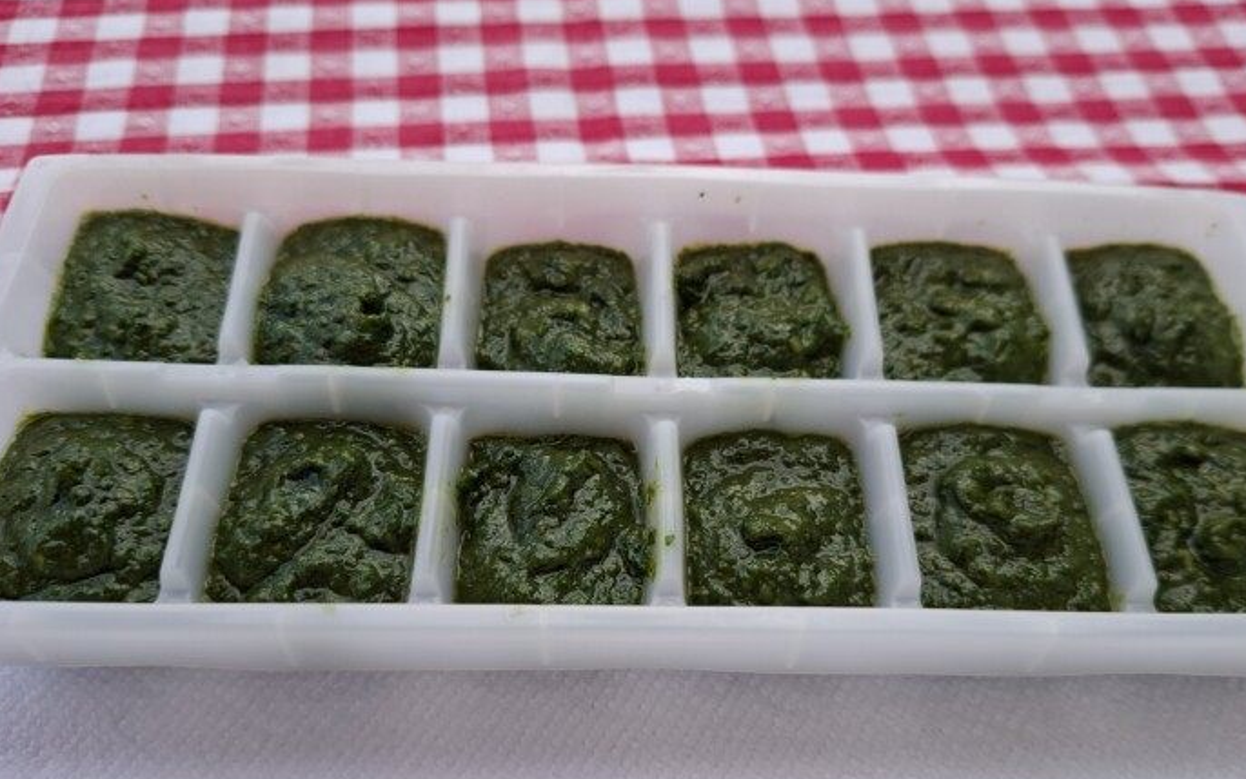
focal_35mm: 29
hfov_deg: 64.6
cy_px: 454
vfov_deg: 43.0
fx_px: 985
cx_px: 639
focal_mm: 5.54
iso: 50
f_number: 1.8
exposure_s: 1/345
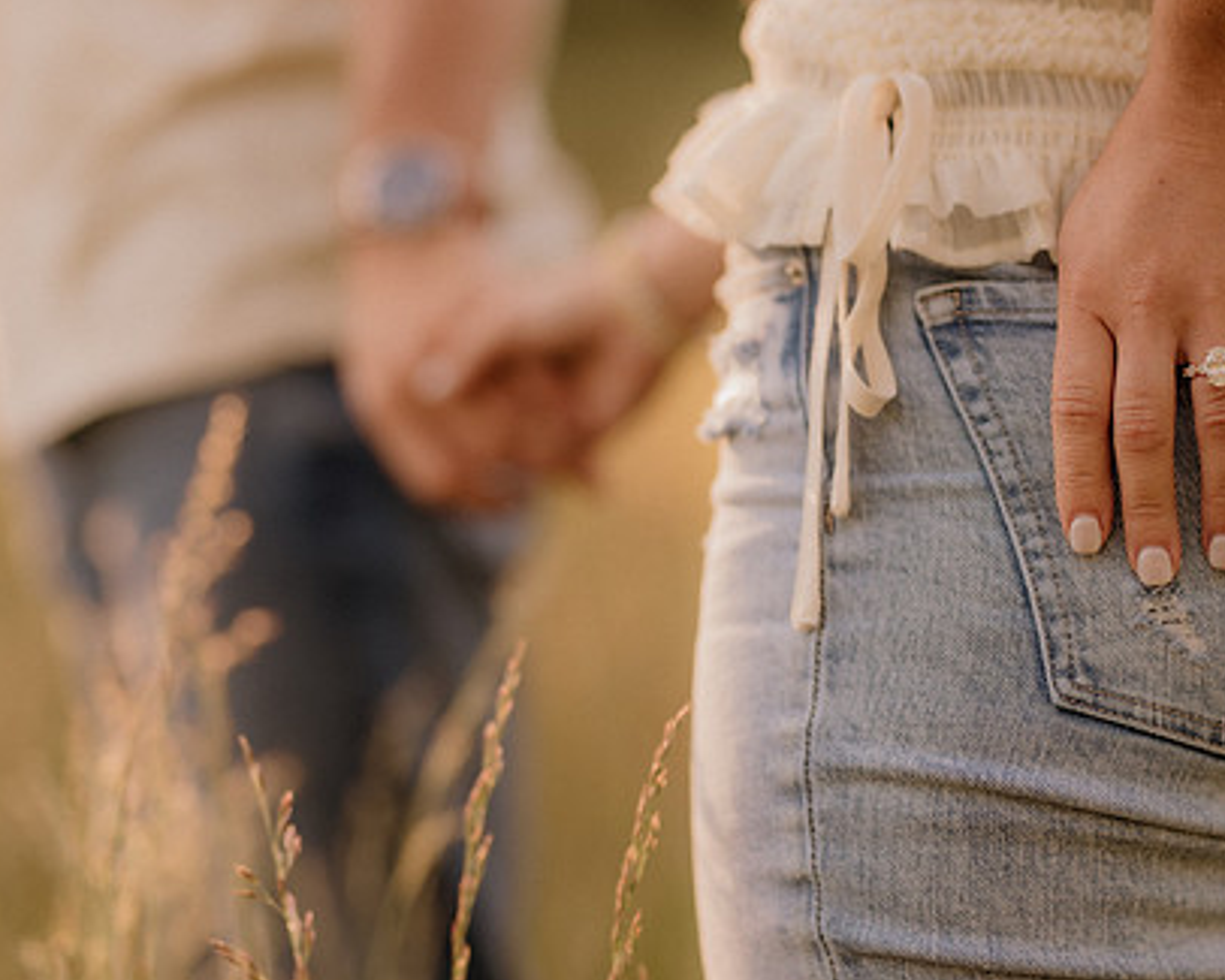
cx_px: 791
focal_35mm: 114
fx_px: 4134
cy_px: 406
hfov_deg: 16.8
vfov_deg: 13.5
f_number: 2
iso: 250
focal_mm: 85
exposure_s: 1/1000
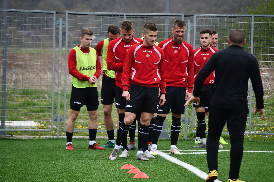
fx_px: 1827
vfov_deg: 5.7
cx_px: 137
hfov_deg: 8.6
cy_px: 91
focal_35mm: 240
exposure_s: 1/1000
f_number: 5.3
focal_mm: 160
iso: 560
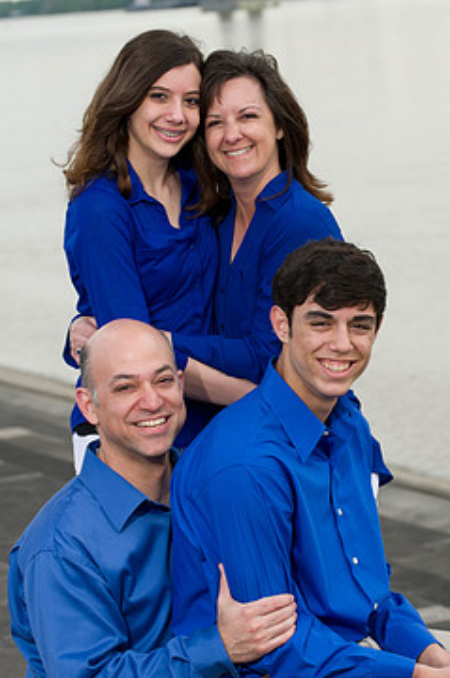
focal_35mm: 145
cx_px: 253
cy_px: 363
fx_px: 2726
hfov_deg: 9.4
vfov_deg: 14.2
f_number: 6.3
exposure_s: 1/250
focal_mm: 116
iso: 320
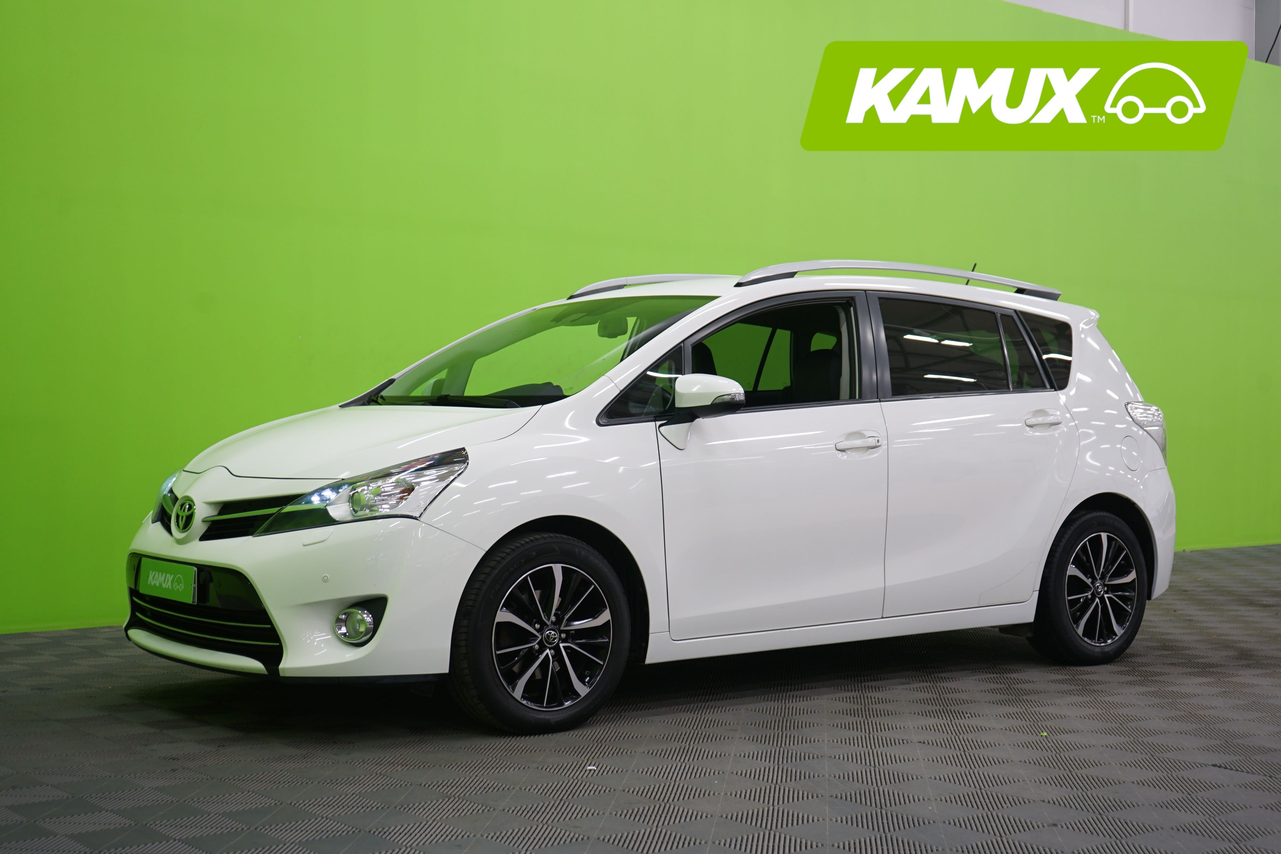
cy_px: 427
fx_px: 1708
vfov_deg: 28.1
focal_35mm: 48
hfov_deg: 41.1
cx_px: 640
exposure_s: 1/10
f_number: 5
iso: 400
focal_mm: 48
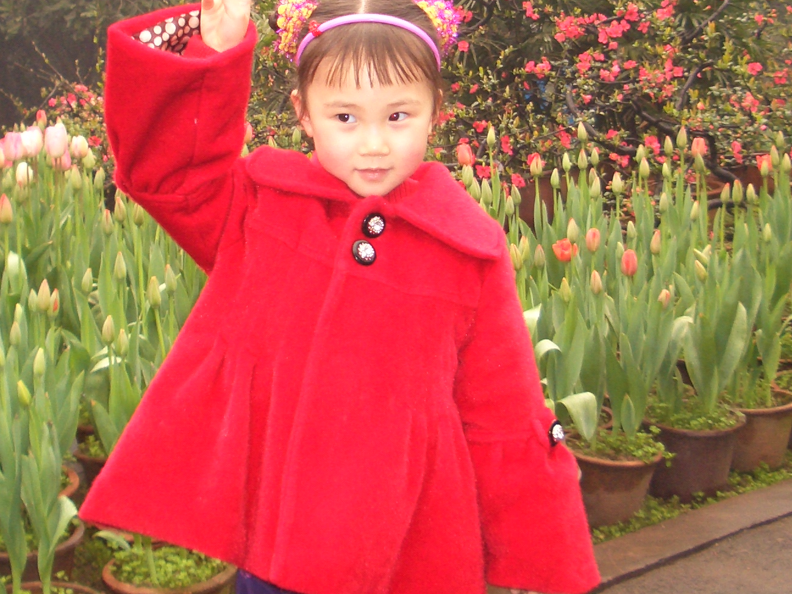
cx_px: 390
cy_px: 137
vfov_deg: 21.1
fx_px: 1579
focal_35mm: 69
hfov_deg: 28.2
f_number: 2.6
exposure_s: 1/60
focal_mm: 5.8
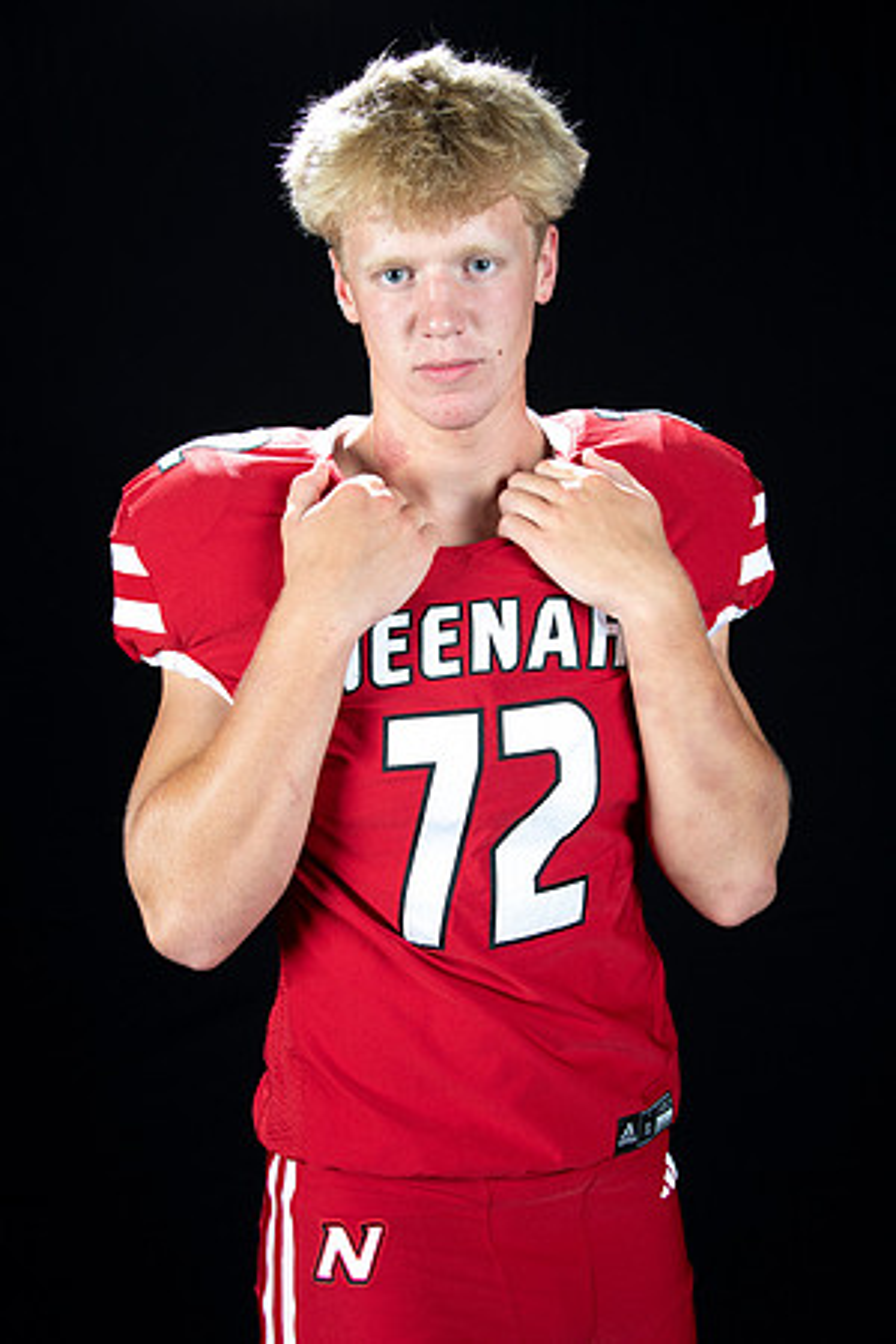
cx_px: 448
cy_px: 672
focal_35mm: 48
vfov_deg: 41.1
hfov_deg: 28.1
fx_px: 1792
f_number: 9
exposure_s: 1/160
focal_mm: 48
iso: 320
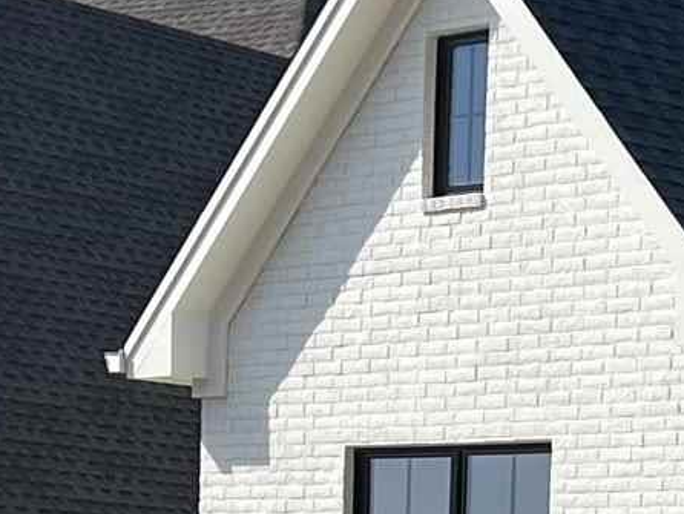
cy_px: 924
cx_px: 718
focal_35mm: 179
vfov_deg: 8.0
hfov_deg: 10.9
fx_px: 3539
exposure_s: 1/4831
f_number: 1.5
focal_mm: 5.7
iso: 50
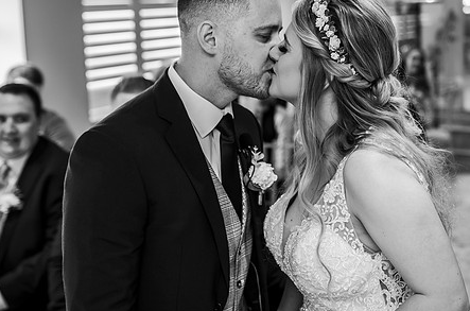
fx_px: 794
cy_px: 92
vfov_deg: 22.0
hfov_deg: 32.7
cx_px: 305
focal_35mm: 61
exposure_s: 1/100
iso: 200
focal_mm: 35
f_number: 2.5
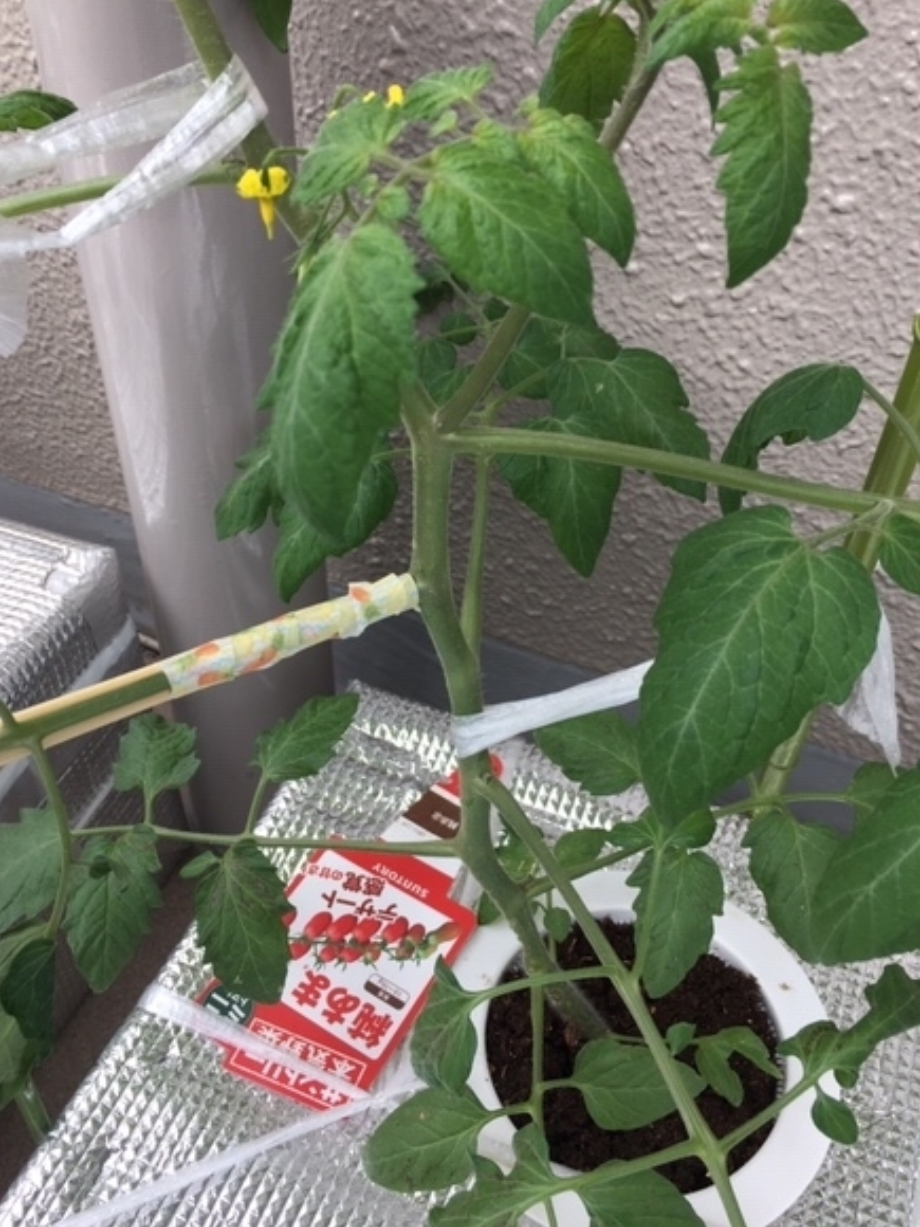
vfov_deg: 56.8
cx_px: 472
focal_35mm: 32
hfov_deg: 44.2
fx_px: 1134
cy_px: 601
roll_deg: -1.0
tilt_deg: -40.9
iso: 25
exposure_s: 1/382
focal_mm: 4.15
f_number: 2.2
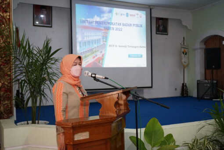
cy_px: 75
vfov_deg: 32.6
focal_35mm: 41
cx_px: 112
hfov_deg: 47.4
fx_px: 255
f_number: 4.5
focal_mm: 41
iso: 3200
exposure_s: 1/160
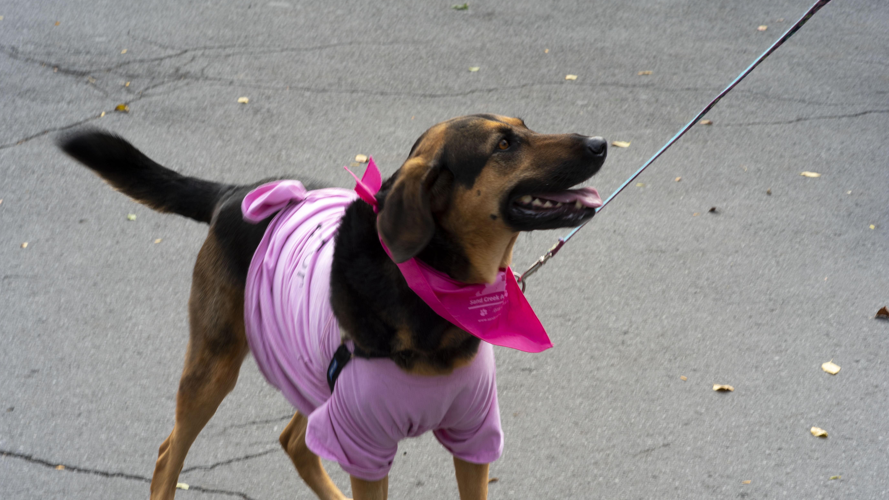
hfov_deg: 22.0
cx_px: 451
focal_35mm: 97
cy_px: 303
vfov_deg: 12.5
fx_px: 2287
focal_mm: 85
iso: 220
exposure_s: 1/60
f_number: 16
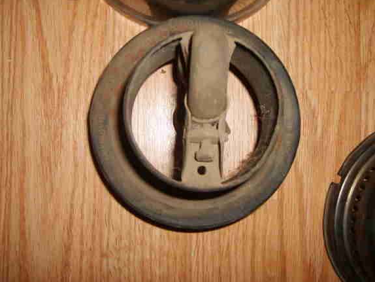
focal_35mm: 39
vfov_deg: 36.8
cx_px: 188
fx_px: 423
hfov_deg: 47.8
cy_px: 130
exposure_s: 1/45
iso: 100
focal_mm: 5.8
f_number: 2.8
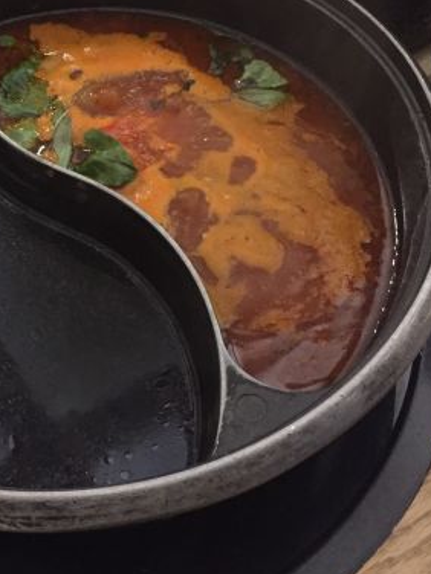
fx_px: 896
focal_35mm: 54
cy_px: 212
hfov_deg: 26.4
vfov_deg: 35.3
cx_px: 70
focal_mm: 4.15
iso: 320
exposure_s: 1/17
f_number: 2.2
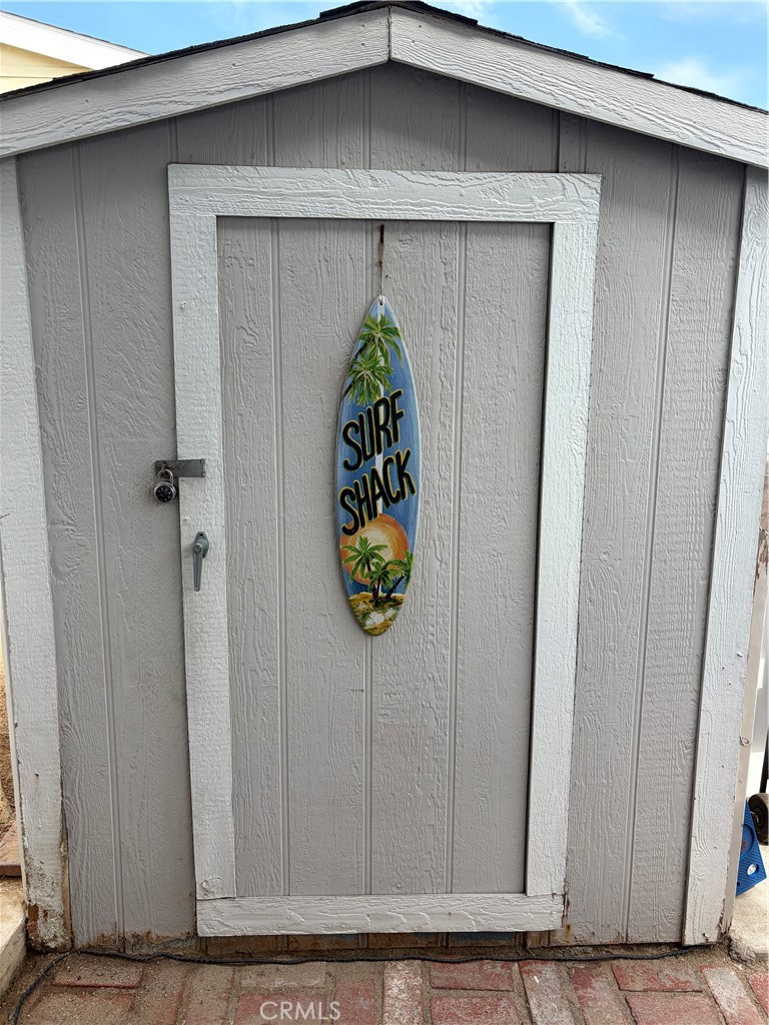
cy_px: 512
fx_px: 770
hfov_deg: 53.1
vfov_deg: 67.3
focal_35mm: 26
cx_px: 384
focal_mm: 5.96
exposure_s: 1/1420
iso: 50
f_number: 1.6
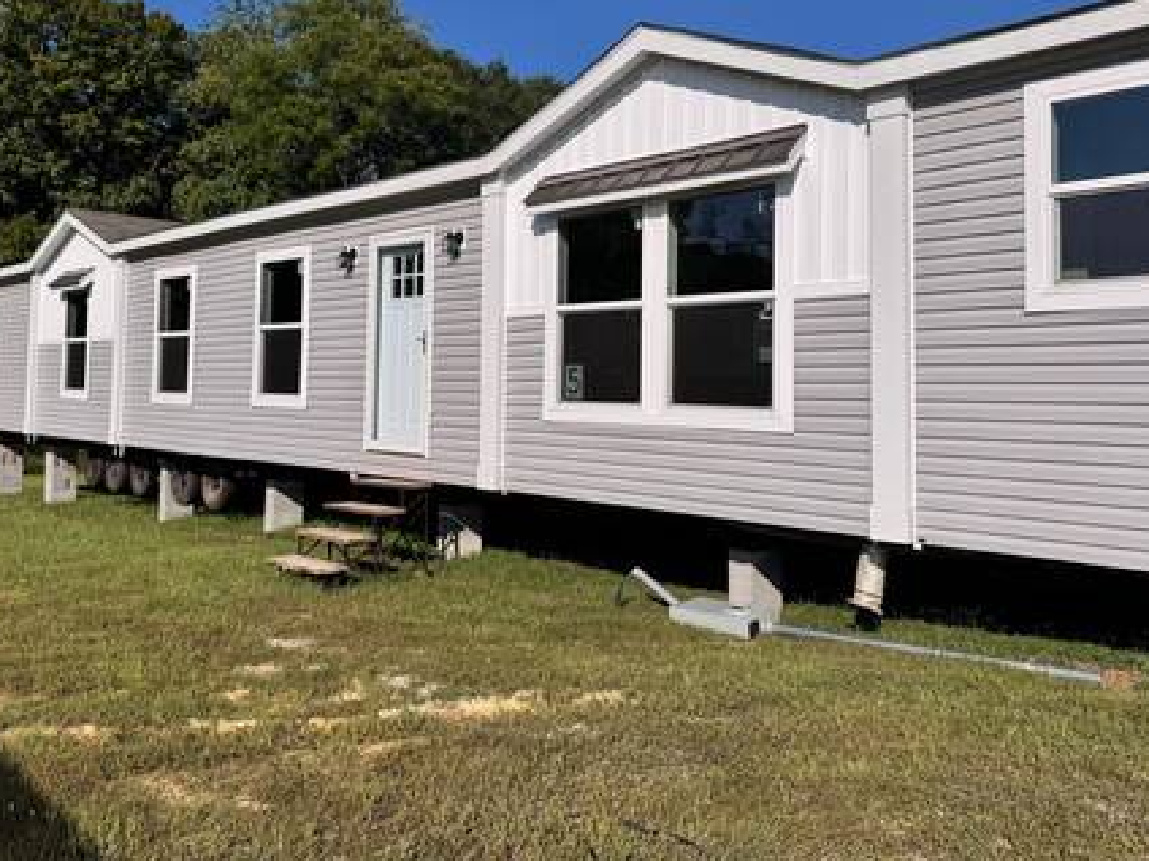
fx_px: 963
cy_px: 344
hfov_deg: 61.6
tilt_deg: +2.4
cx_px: 534
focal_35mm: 29
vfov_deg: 47.9
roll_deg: -1.2
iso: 80
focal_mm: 6.76
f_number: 1.78
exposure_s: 1/10417
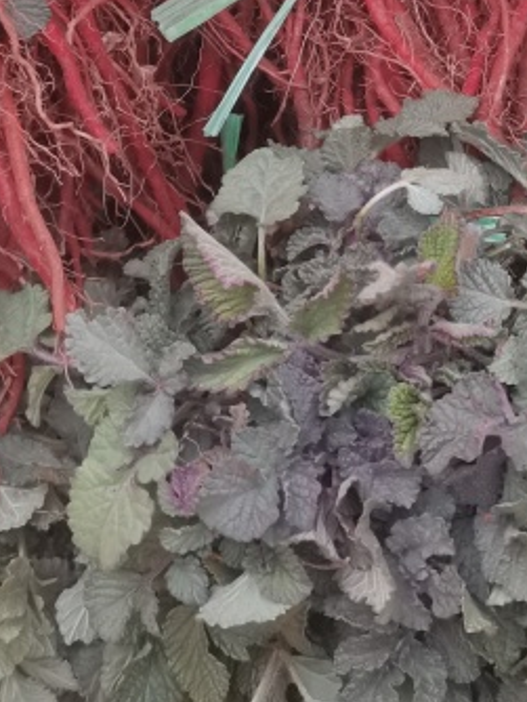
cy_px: -1
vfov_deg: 22.6
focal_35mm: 83
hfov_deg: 17.7
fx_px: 1683
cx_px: 391
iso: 50
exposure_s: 1/413
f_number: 1.8
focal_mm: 5.58
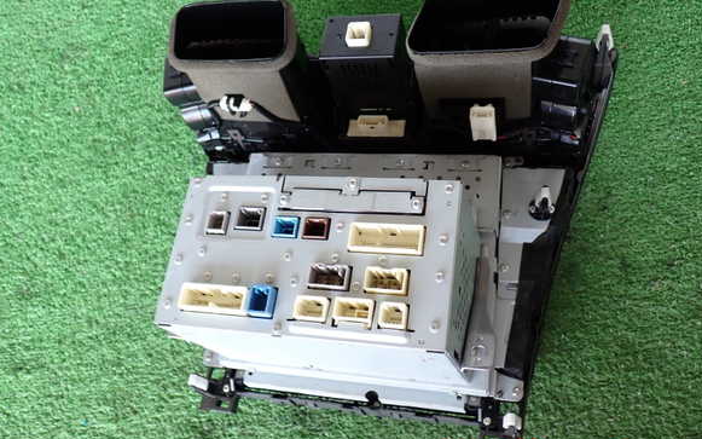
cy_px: 195
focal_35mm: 35
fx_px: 670
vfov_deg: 36.2
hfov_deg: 55.3
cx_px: 353
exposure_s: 1/50
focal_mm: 5.79
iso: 200
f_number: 2.4
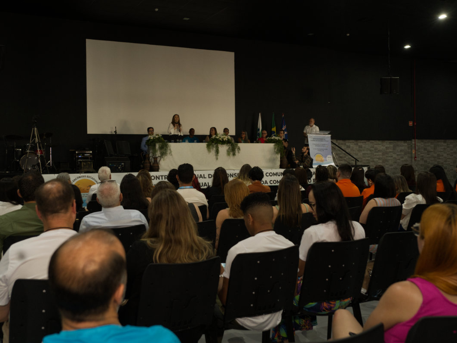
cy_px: 172
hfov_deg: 49.0
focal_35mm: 38
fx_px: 502
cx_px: 224
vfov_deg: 37.7
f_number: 4
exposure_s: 1/100
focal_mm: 35
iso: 2500
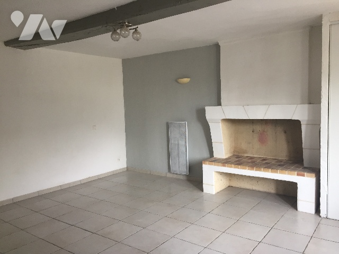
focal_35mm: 29
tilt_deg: -4.5
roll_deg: +1.2
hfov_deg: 61.7
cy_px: 127
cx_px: 170
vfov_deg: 48.2
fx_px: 284
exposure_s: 1/33
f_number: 2.2
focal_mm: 4.15
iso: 40
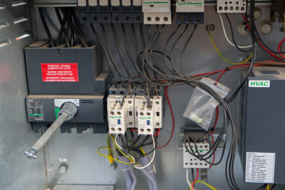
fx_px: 372
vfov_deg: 28.5
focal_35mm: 47
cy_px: 67
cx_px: 174
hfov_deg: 41.7
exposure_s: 1/200
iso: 100
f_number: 4
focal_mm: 30
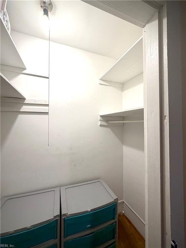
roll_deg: +0.0
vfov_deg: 102.1
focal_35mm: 14
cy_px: 124
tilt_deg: +1.4
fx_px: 100
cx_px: 93
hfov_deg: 85.7
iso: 200
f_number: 2.2
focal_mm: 2.22
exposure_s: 1/120
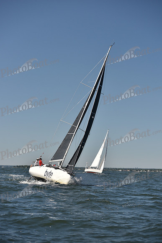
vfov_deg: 28.8
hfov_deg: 19.5
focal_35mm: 70
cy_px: 122
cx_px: 81
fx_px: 472
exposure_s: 1/1250
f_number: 4
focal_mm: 70
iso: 250
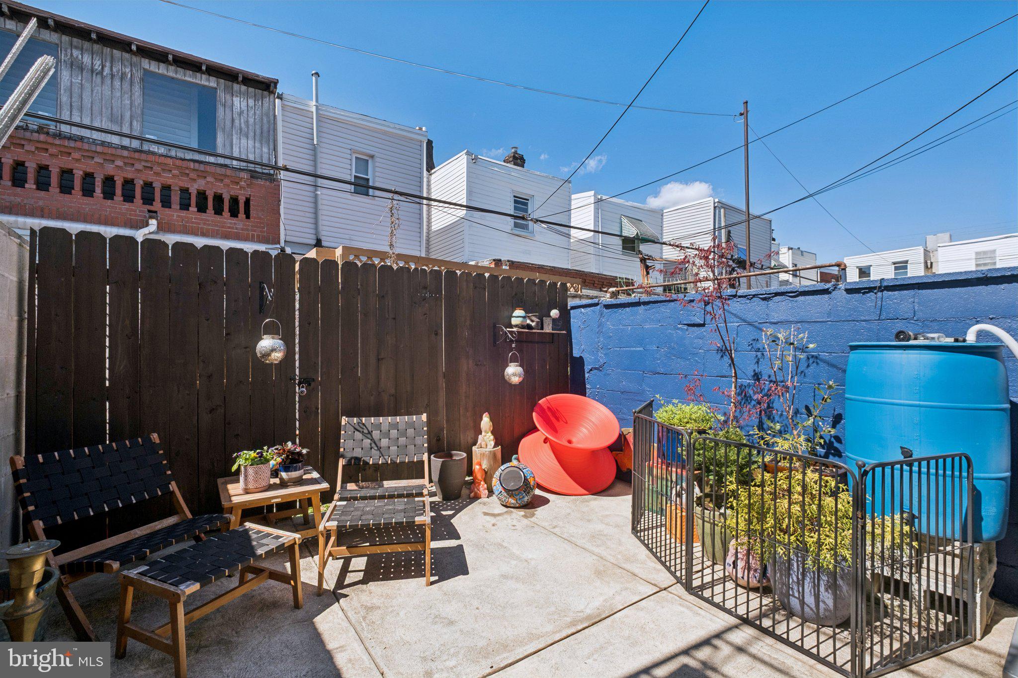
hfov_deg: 100.4
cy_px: 339
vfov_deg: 77.3
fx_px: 424
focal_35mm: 15
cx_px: 509
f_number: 8
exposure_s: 1/340
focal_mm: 10
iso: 250
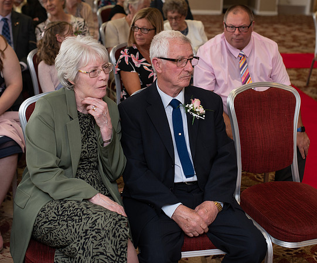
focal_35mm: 54
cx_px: 160
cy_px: 86
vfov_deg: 28.4
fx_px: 517
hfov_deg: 34.1
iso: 200
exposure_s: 1/125
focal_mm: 35
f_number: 2.5
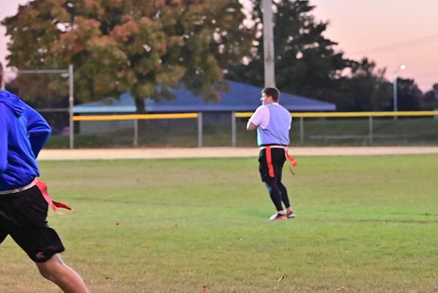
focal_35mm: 165
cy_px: 146
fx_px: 2008
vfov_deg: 8.3
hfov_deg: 12.4
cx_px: 219
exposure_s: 1/320
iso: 6400
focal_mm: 110
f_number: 4
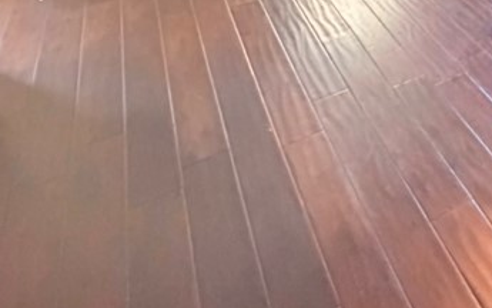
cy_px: -188
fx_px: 590
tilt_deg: -10.5
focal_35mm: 44
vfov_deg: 22.4
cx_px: 673
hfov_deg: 31.7
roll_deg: -0.1
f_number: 2.2
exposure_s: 1/30
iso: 1600
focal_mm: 2.22
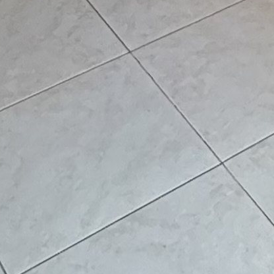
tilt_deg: -18.0
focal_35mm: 120
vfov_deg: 12.2
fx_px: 1075
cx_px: 443
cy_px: -341
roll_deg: +0.2
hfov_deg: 13.5
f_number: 2.2
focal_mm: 2.22
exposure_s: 1/60
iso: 800
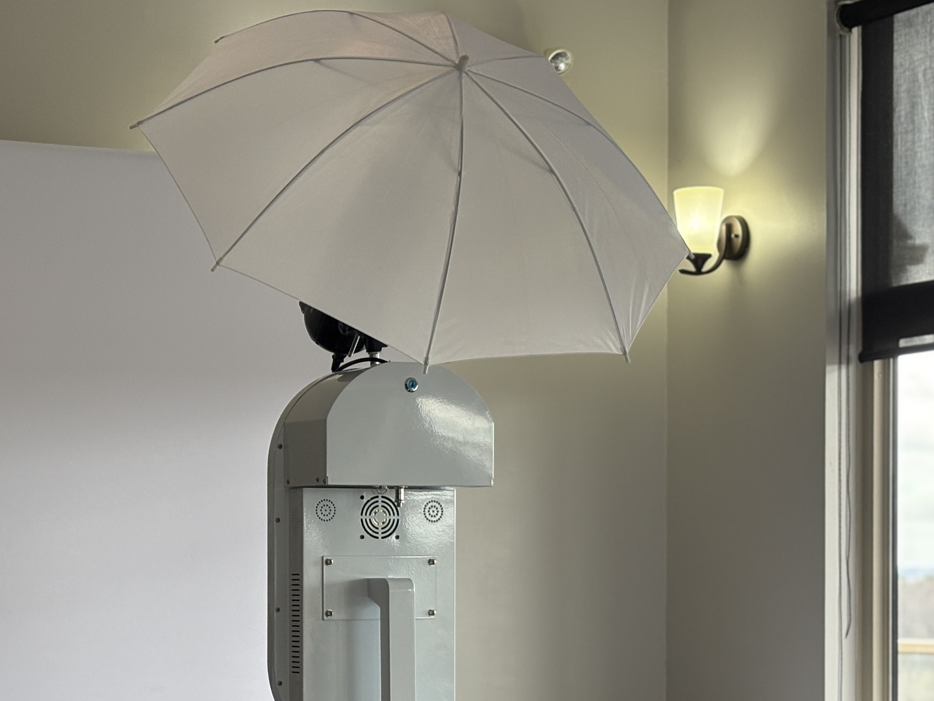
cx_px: 197
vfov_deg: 15.4
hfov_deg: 20.4
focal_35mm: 95
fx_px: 2563
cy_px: 589
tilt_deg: -0.2
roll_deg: +1.7
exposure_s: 1/120
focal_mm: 5.96
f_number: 1.6
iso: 50
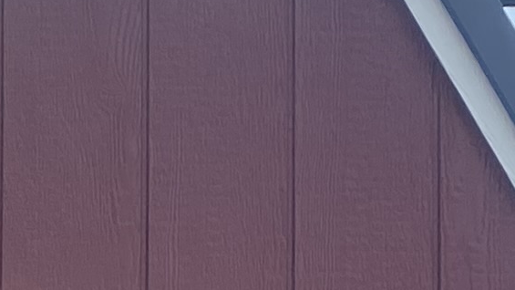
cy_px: 987
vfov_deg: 5.5
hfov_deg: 10.0
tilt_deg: -0.4
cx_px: -433
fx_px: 2759
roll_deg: -2.4
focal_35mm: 202
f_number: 1.8
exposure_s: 1/1429
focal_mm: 4.25
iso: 32
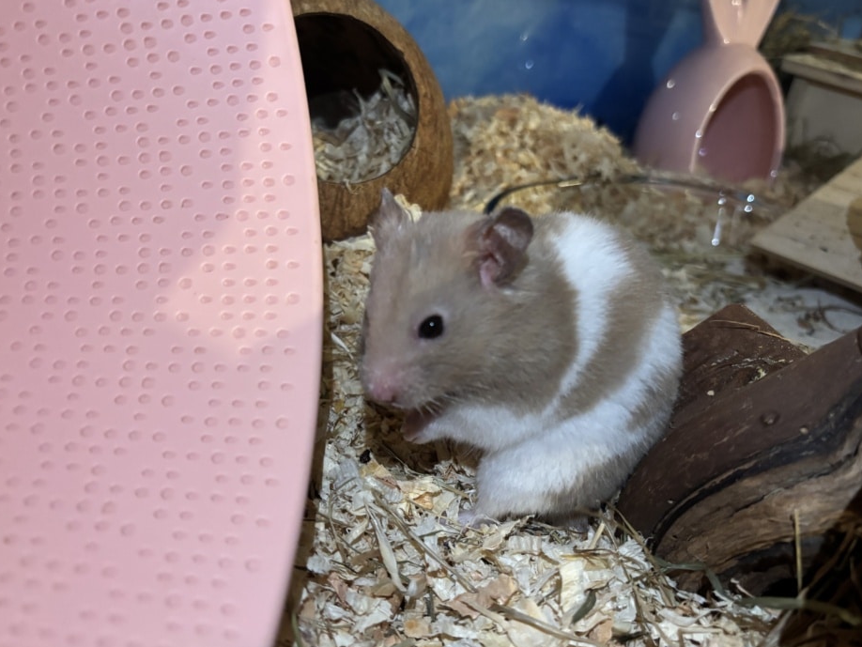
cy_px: 338
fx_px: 722
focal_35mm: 29
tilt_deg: -30.1
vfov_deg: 48.2
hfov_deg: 61.6
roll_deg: -10.9
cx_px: 423
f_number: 1.6
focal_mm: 5.96
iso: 500
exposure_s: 1/33
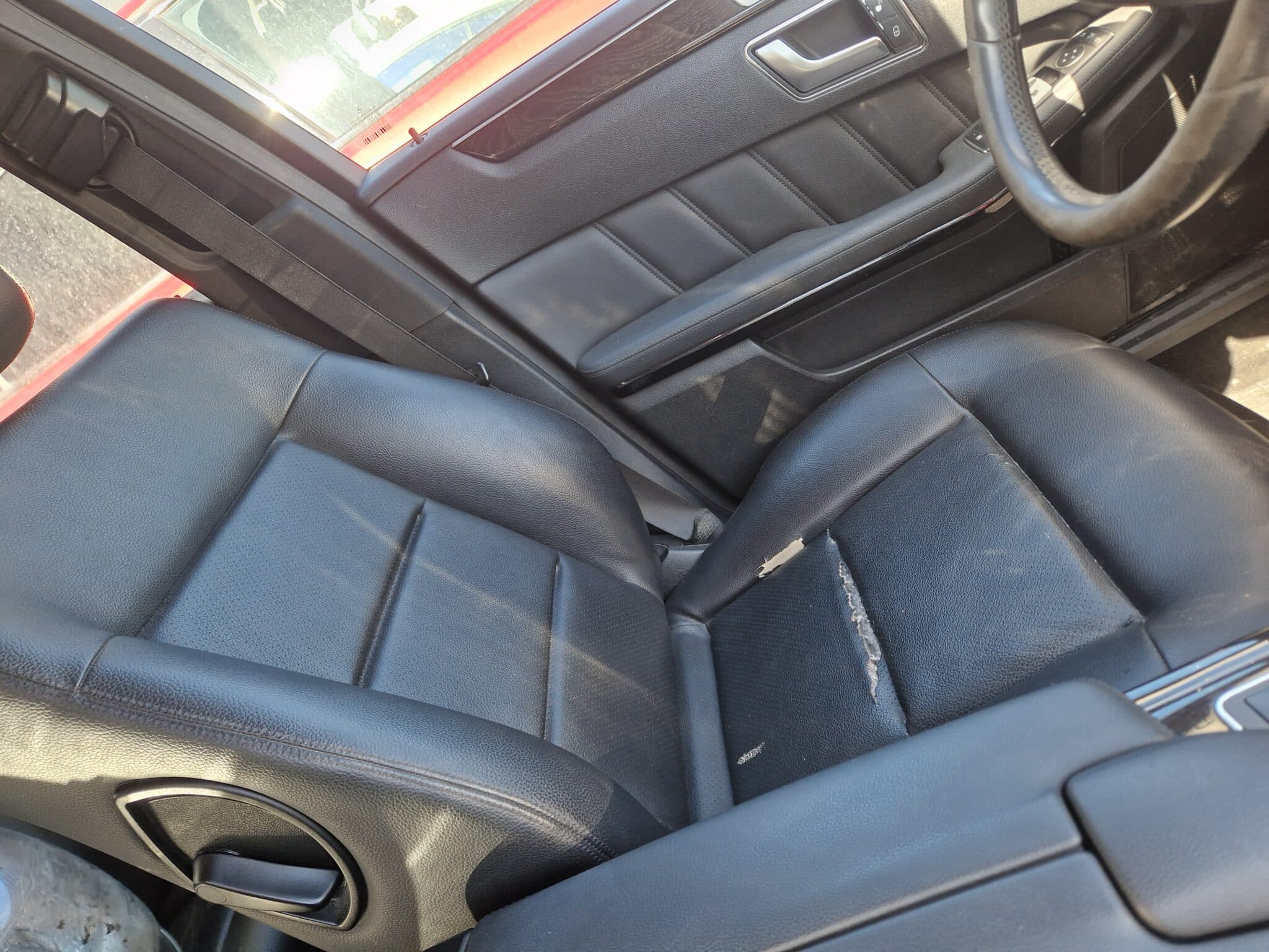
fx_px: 843
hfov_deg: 73.9
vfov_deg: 58.9
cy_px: 476
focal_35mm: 23
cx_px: 634
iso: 125
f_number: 1.8
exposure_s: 1/180
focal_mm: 5.4
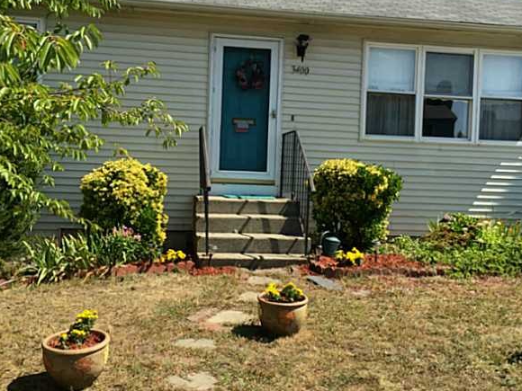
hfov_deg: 46.8
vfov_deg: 35.9
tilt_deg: +1.4
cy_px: 172
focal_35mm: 40
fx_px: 603
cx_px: 256
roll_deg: -3.3
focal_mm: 4.15
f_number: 2.2
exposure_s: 1/1199
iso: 32
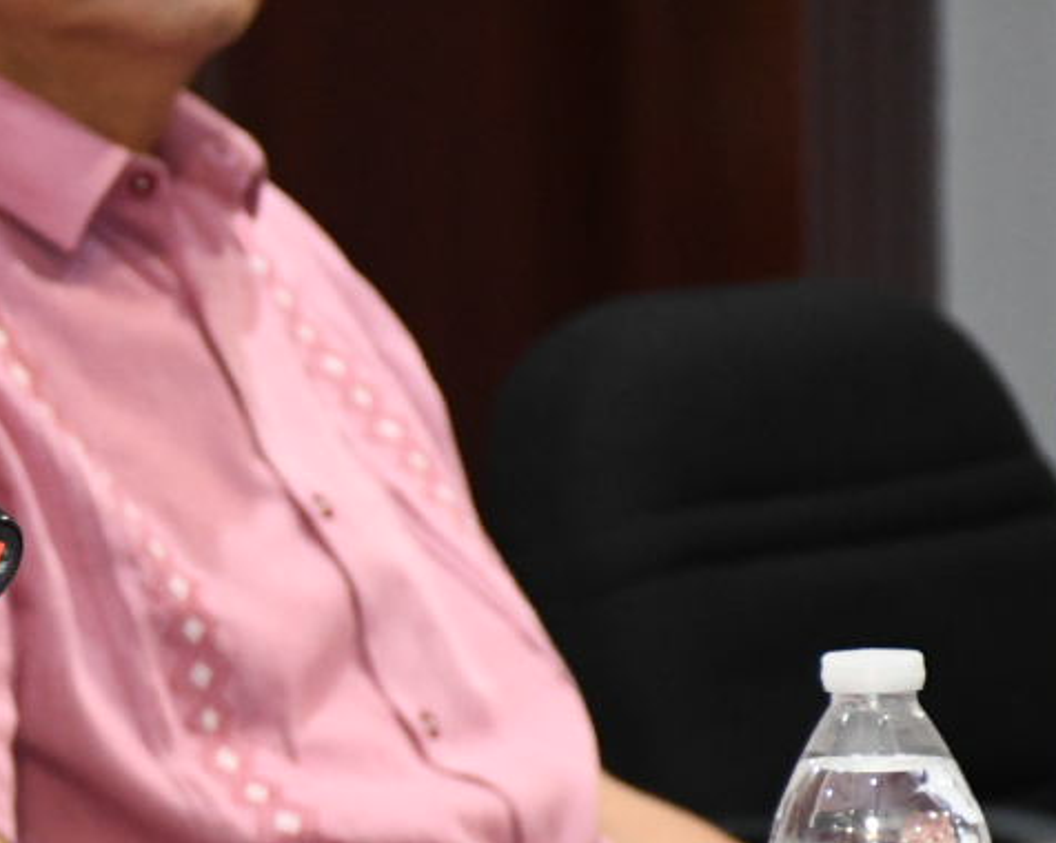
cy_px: 428
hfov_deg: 4.3
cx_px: -315
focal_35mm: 454
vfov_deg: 3.4
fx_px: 14177
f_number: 6.3
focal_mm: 95
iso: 2500
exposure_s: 1/100
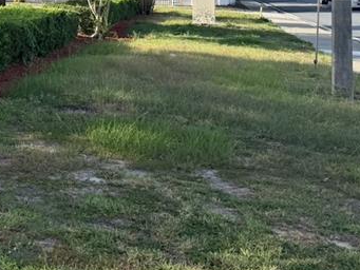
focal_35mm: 72
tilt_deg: +2.8
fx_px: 749
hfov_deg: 22.9
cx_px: -151
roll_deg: +0.0
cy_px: -39
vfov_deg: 19.5
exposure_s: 1/2053
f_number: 1.78
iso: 100
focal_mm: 6.76
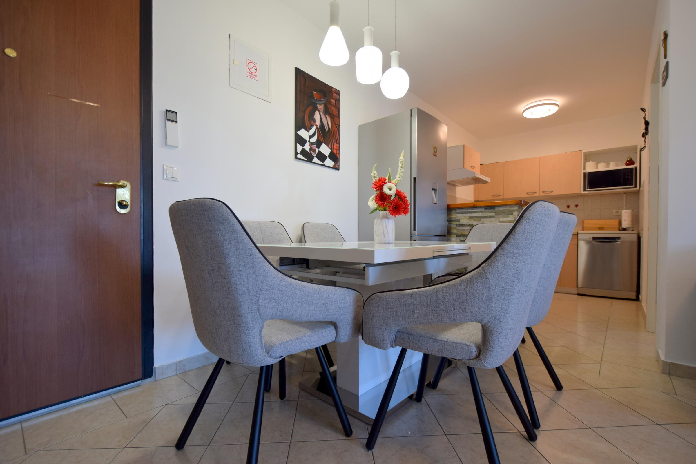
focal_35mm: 15
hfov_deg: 100.4
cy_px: 232
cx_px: 348
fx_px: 290
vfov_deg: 77.3
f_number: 3.5
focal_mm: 10
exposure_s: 1/80
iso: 220
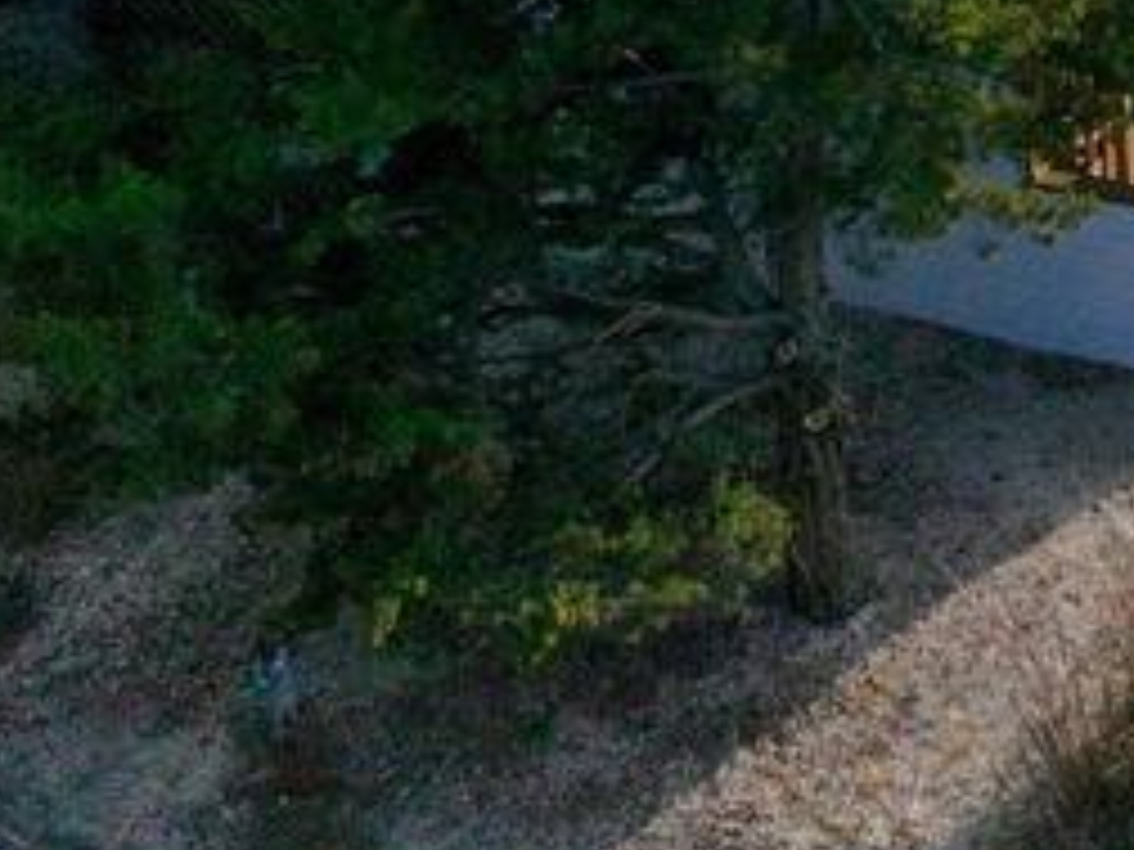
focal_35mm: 137
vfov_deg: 9.2
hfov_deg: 12.7
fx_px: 4488
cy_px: -1482
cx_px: 2210
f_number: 2.8
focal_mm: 12.29
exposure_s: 1/240
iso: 400
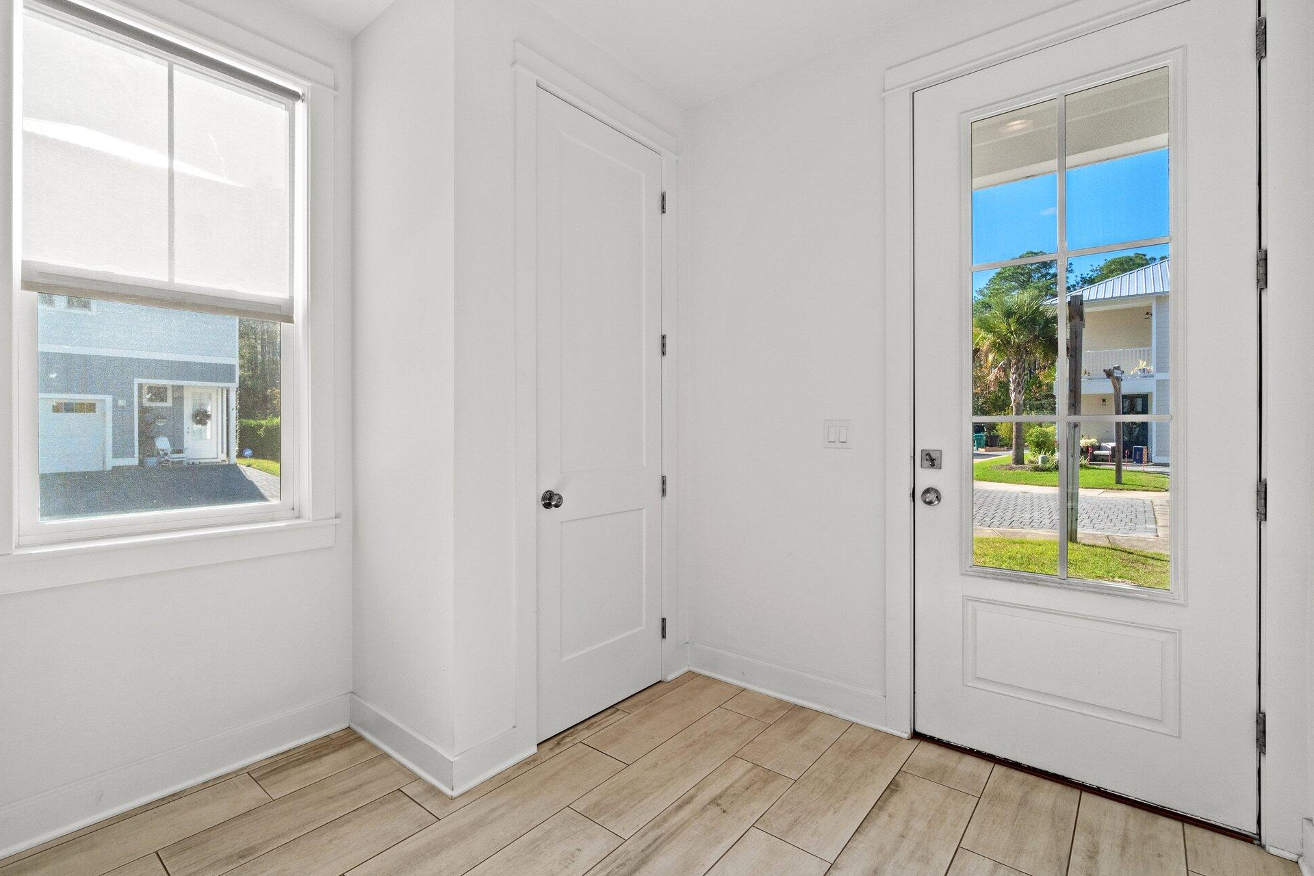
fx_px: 584
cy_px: 425
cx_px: 621
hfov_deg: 96.6
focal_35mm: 16
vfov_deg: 73.7
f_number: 9
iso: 400
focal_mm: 10
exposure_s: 1/5
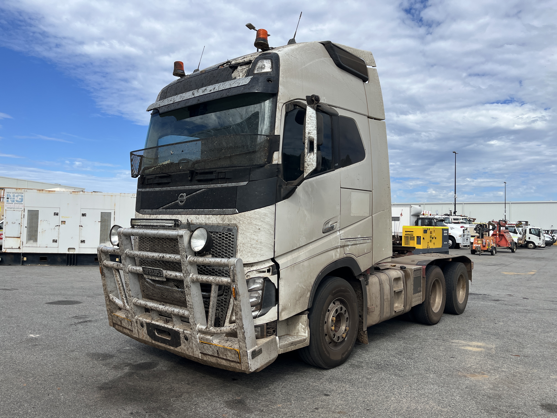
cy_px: 209
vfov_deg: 53.1
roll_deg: +1.2
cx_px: 278
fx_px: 418
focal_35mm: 26
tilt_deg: +4.1
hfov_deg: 67.3
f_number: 1.6
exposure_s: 1/3623
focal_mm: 5.1
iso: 50
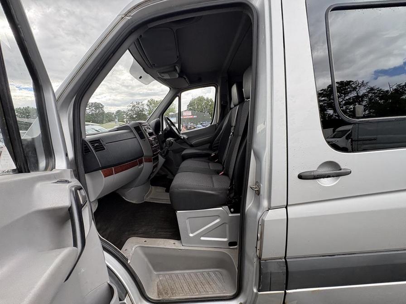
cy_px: 152
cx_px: 203
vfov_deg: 85.7
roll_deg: -1.2
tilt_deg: -15.3
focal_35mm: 14
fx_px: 164
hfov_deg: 102.1
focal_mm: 2.22
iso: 40
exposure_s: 1/194
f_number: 2.2
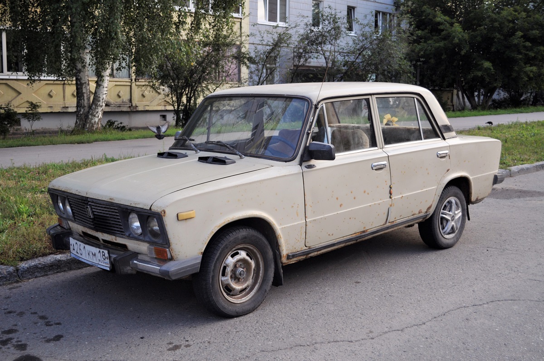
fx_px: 634
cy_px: 180
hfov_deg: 46.4
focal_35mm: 42
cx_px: 272
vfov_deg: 31.8
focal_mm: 28
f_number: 4.5
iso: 200
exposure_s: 1/320
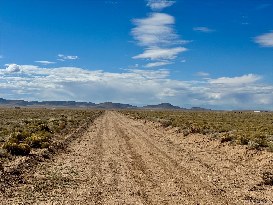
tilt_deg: -0.3
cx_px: 136
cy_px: 102
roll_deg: -1.1
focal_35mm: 48
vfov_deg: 30.3
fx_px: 379
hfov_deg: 39.7
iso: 64
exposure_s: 1/10526
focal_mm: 6.76
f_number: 1.78
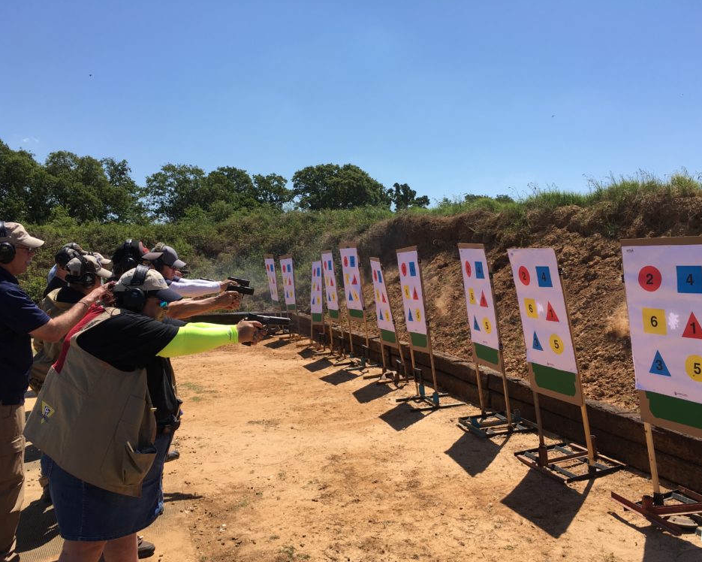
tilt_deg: +1.5
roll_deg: +0.1
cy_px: 286
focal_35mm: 31
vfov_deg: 47.1
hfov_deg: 57.2
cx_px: 359
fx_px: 644
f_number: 2.2
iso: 25
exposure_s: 1/1570
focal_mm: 4.15
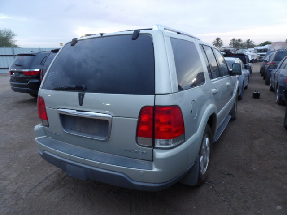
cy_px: 108
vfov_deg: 56.8
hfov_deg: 71.6
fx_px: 199
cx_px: 144
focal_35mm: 24
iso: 230
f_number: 3.2
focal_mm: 4.3
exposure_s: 1/17
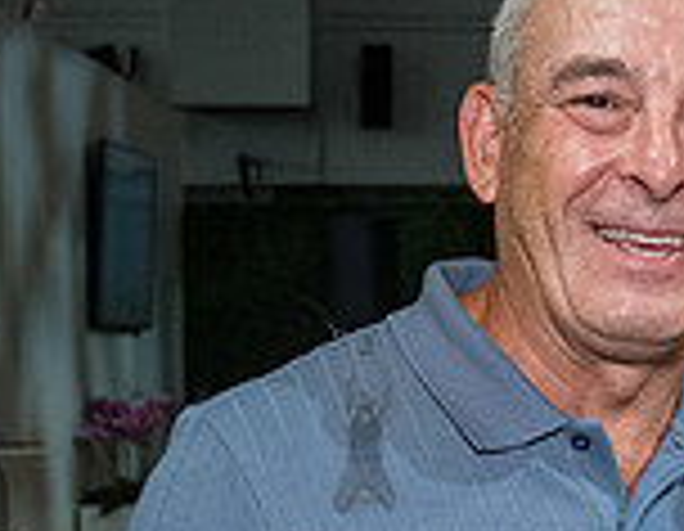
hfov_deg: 12.9
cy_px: 470
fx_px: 2922
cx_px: 867
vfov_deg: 10.3
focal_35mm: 146
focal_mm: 26
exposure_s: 1/400
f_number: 5.6
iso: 4000
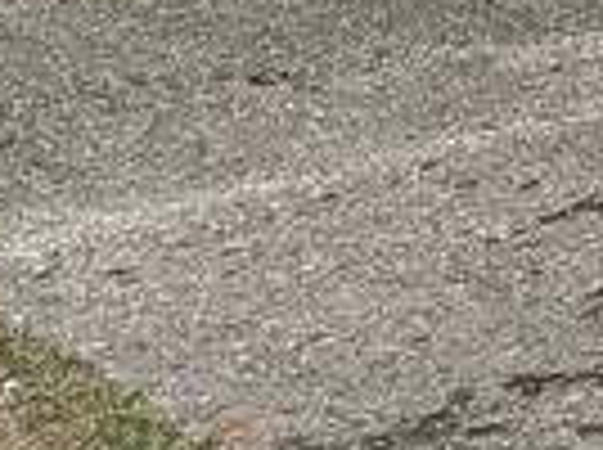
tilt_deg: +5.8
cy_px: -1076
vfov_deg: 6.9
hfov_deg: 8.5
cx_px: 1948
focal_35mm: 184
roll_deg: +0.1
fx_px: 3199
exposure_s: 1/1812
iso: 80
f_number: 1.78
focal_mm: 6.76
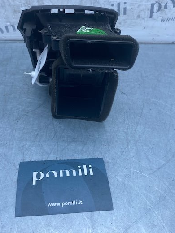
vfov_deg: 56.8
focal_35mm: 32
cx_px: 74
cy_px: 112
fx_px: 216
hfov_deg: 44.0
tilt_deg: -45.2
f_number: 1.8
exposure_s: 1/630
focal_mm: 4.25
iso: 32
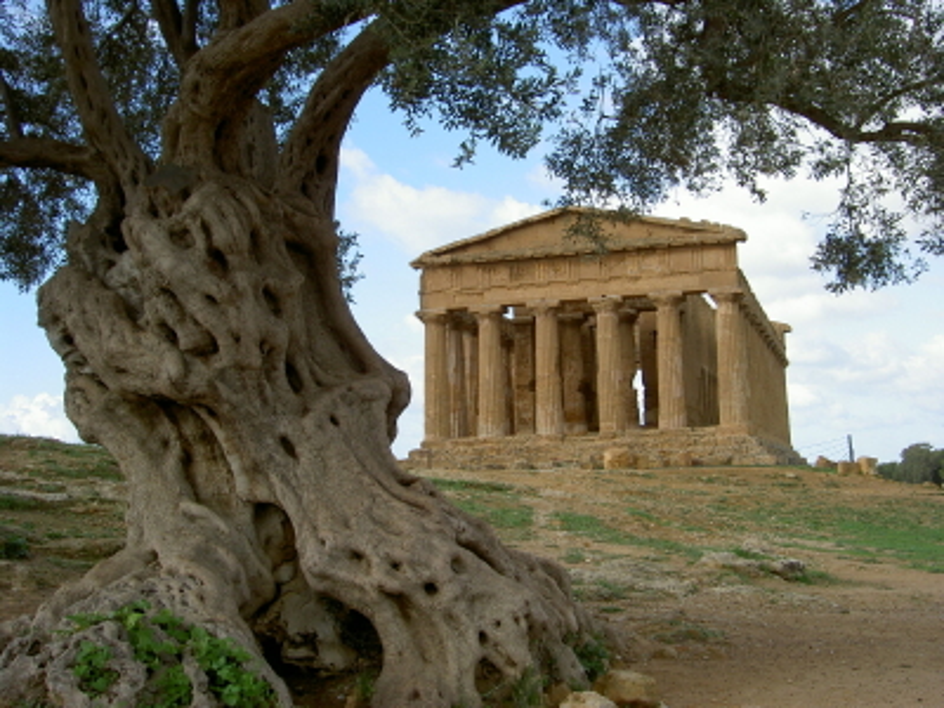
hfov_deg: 42.9
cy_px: 354
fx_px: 1200
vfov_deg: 32.9
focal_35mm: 44
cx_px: 472
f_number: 4.9
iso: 100
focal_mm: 9
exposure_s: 1/222
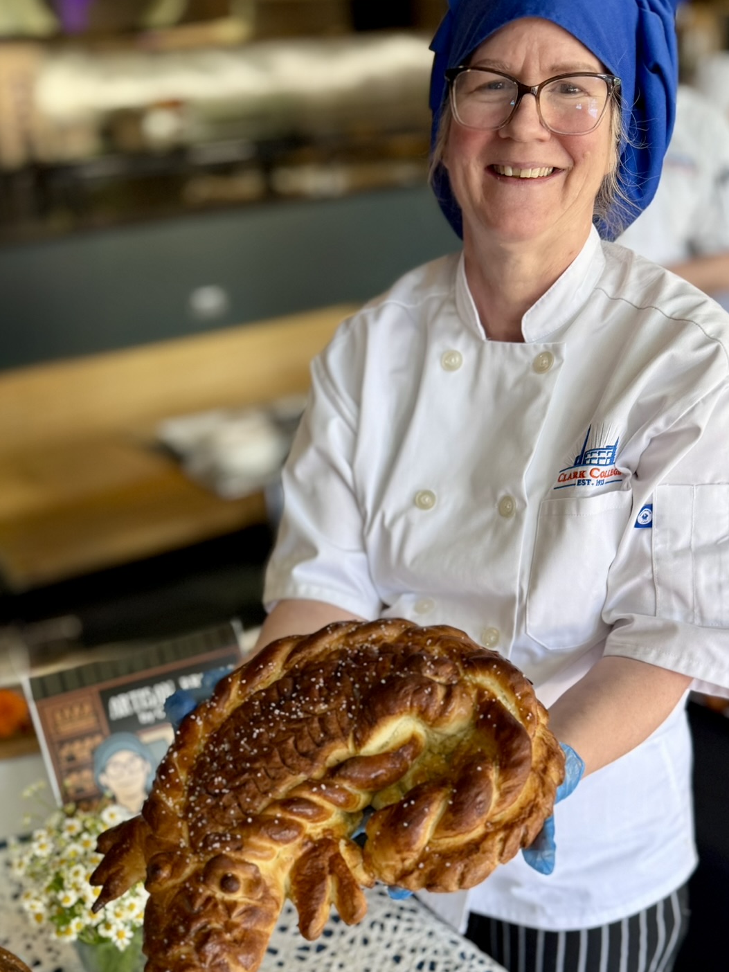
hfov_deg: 40.4
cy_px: 619
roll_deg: +4.1
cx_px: 271
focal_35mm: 35
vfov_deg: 52.0
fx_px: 983
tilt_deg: -26.7
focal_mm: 6.76
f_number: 1.78
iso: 64
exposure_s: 1/121
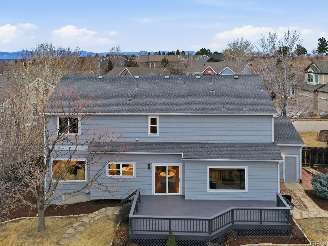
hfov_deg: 58.3
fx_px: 294
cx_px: 160
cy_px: 123
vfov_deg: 45.4
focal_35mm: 31
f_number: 3.5
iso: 100
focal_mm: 10.3
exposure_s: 1/50
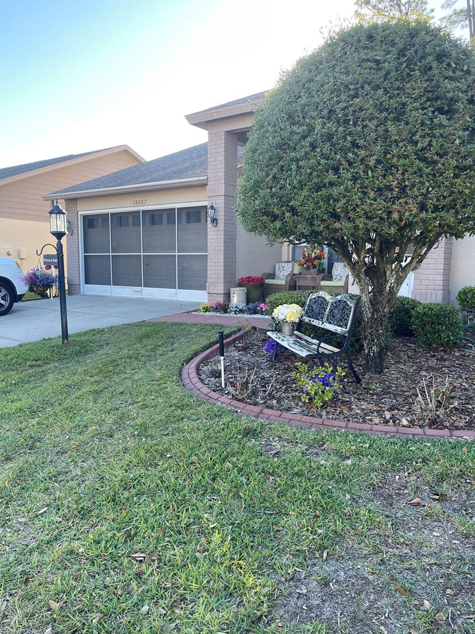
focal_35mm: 27
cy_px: 314
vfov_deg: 65.3
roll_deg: -1.0
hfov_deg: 51.3
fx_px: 494
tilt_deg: -5.3
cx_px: 245
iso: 32
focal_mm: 4.2
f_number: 1.6
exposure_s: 1/428
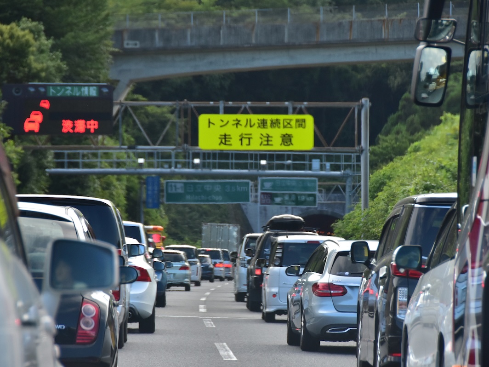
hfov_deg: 8.1
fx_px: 3447
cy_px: 184
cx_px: 261
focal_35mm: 244
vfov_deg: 6.1
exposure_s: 1/1000
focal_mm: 150
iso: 1000
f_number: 5.6
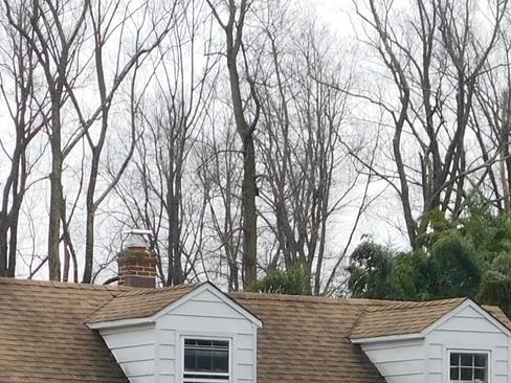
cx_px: 352
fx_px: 2229
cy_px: 517
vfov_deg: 9.6
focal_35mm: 151
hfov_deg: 13.1
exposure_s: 1/250
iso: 125
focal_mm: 6.3
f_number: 3.5
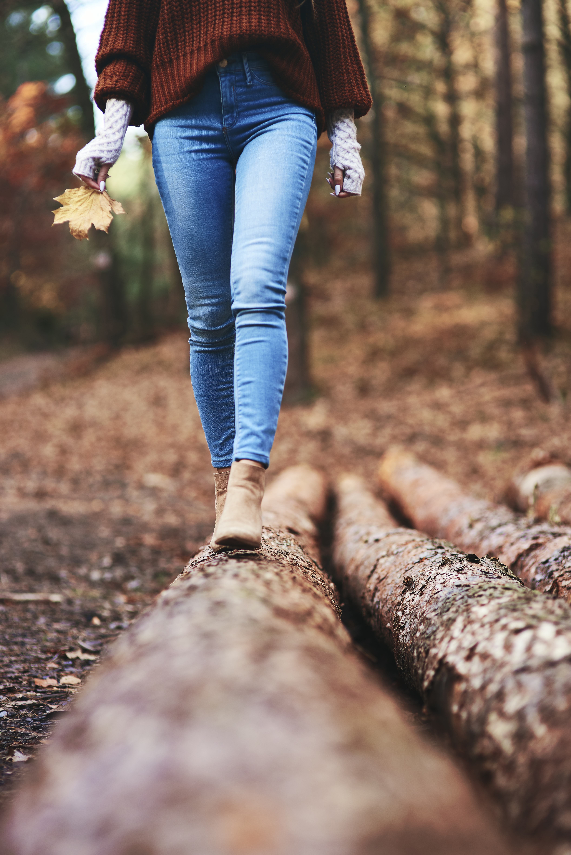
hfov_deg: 16.1
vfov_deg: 23.9
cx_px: 286
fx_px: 2021
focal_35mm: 85
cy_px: 428
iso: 100
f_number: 2.2
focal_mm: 85
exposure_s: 1/250
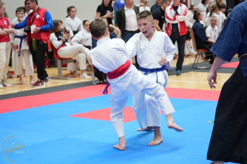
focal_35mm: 93
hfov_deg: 21.9
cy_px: 82
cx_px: 124
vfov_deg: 14.7
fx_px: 638
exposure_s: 1/125
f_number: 4
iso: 800
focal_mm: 93
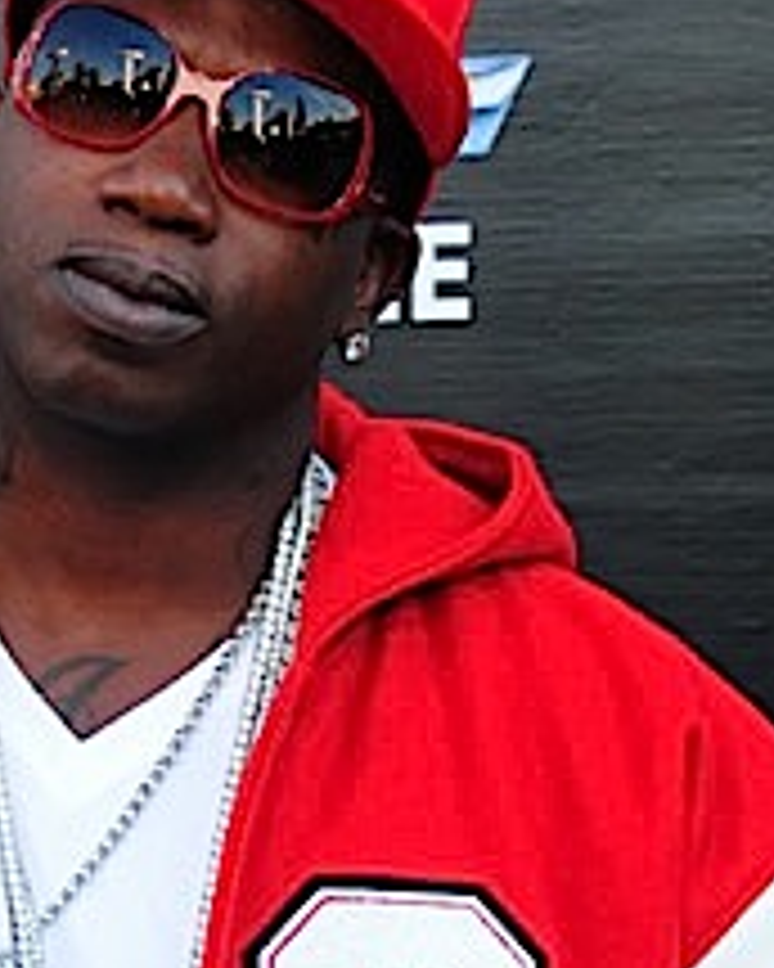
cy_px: 1121
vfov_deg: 8.7
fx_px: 6300
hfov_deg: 7.0
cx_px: 173
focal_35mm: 220
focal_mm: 56
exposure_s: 1/250
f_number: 6.3
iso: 800
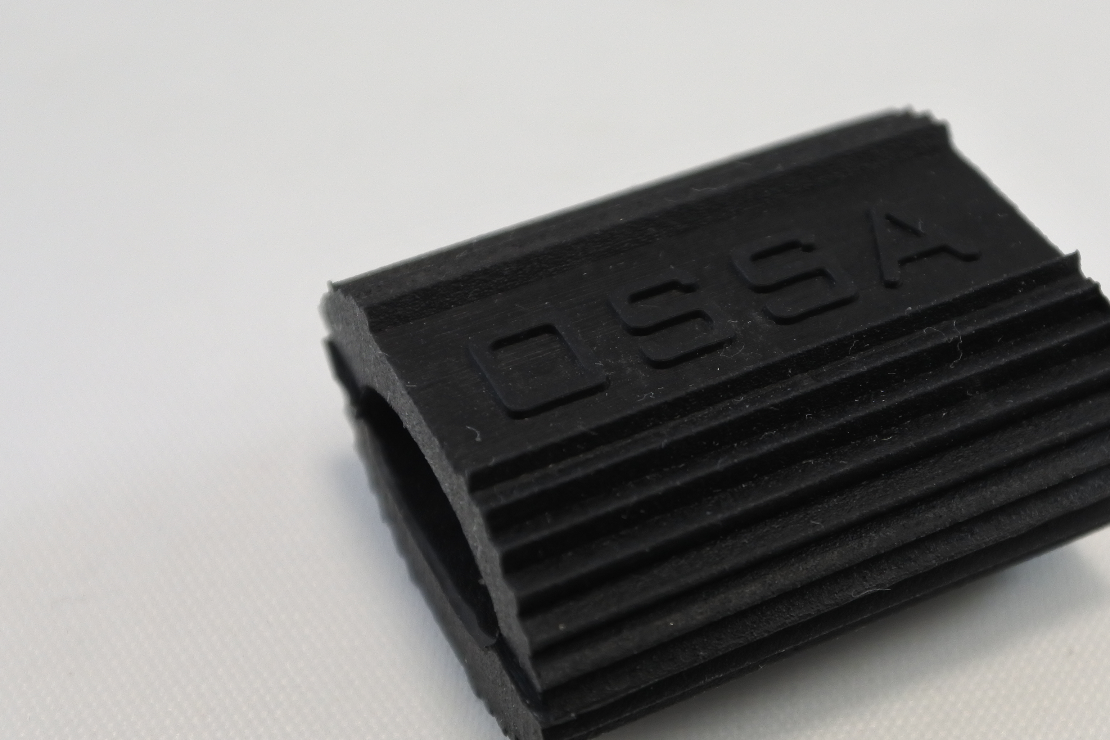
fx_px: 2004
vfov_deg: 20.9
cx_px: 703
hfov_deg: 30.8
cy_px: 439
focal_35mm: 65
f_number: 4
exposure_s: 1/250
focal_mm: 13.7
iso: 400
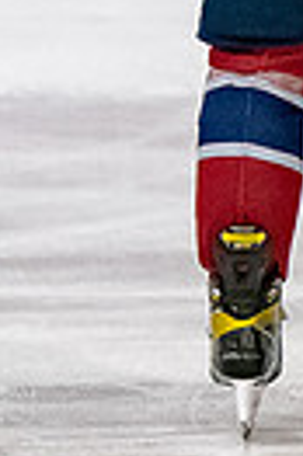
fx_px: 20961
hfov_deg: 0.8
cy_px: -429
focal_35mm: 1656
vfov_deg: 1.2
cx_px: 425
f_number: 3.5
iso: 2000
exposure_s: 1/800
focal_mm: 175
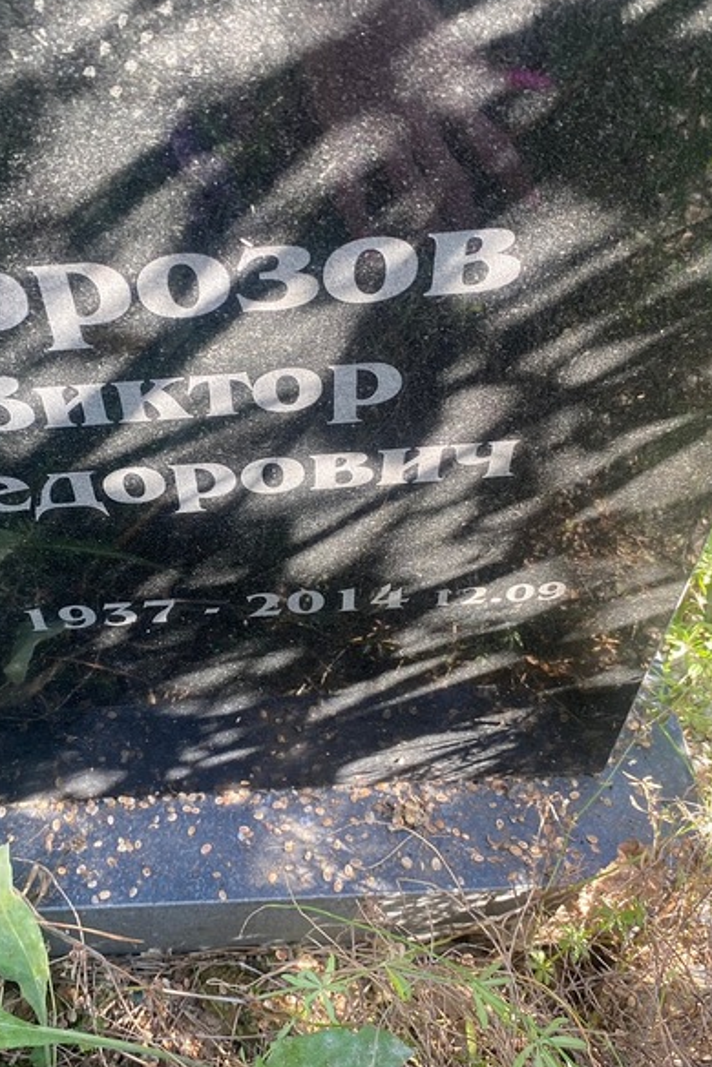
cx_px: 199
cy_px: 538
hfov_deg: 35.3
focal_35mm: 37
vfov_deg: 51.9
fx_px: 1098
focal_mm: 4.25
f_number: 1.8
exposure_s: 1/121
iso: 64
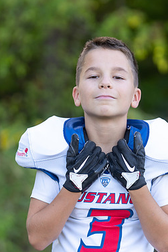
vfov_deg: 12.9
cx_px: 98
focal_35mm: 159
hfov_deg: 8.6
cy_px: 140
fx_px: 1114
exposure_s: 1/320
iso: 250
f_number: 2.8
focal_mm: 94
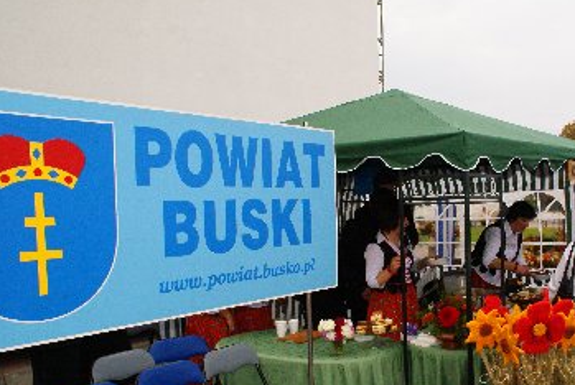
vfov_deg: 31.1
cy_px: 254
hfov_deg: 44.3
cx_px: 407
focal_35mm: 43
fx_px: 688
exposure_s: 1/160
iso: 800
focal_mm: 20
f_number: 13
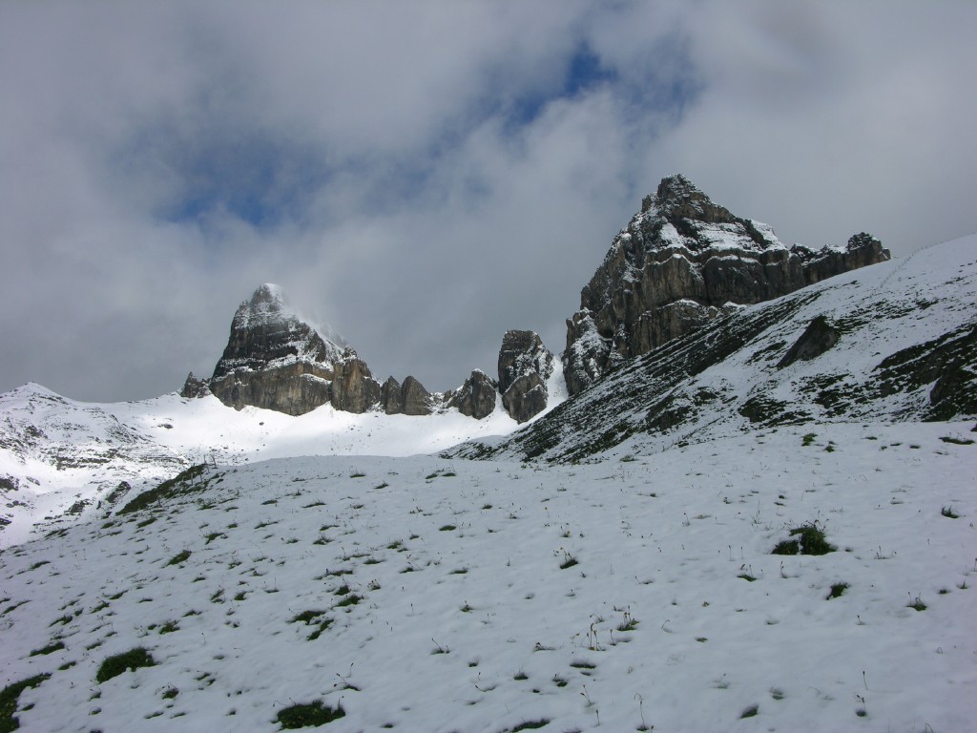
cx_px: 488
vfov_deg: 39.7
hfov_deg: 51.4
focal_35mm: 36
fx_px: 1016
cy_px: 366
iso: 50
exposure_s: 1/453
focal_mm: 9.2
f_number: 7.1
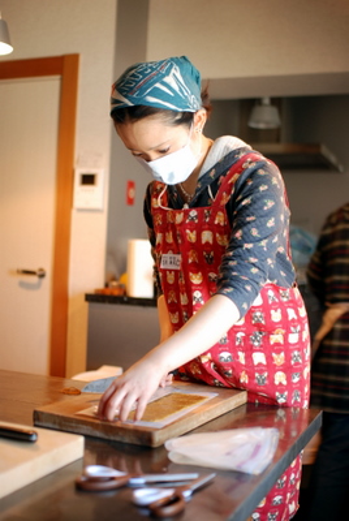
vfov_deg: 43.5
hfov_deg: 30.0
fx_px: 652
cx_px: 174
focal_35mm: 45
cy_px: 260
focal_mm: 30
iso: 125
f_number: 1.8
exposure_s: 1/50
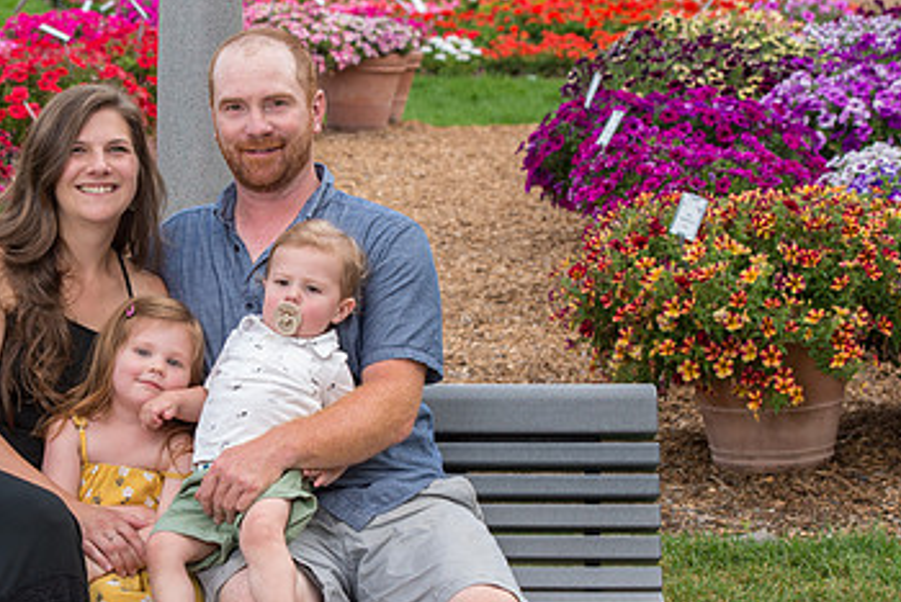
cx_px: 209
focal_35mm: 146
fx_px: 3657
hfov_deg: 14.0
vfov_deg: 9.4
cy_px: 339
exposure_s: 1/250
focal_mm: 70
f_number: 6.3
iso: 400
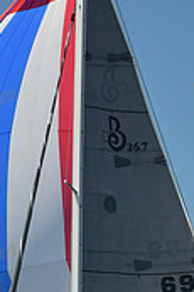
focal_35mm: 235
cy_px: 339
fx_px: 1903
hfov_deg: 5.8
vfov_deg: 8.7
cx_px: 104
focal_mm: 70
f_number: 8
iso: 320
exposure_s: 1/640
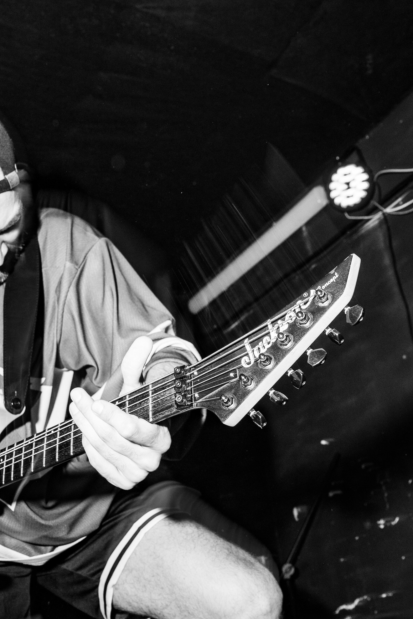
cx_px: 126
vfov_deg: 56.8
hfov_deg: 39.3
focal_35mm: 33
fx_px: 568
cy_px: 373
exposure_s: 1/15
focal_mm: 17
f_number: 4.5
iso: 500
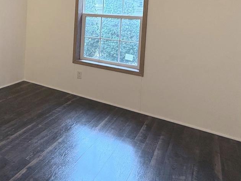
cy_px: 21
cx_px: 61
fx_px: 223
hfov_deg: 54.2
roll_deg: -3.0
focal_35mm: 32
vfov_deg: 41.1
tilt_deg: -2.8
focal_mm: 2.22
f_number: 2.2
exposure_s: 1/60
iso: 500
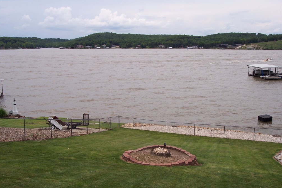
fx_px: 313
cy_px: 93
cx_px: 140
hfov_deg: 48.5
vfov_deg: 33.4
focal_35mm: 40
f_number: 4.8
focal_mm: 8
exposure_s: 1/700
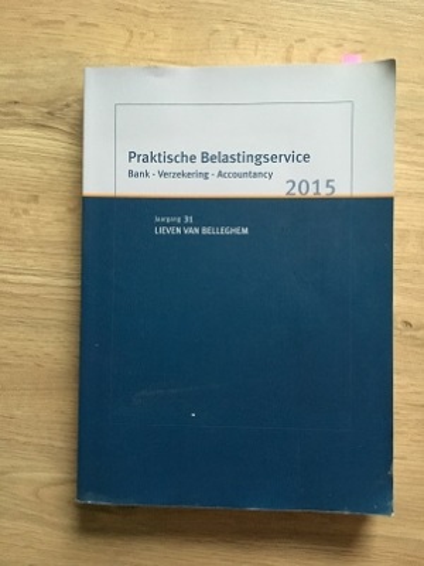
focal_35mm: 29
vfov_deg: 61.7
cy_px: 283
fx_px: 474
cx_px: 212
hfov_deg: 48.2
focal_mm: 4.15
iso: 320
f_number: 2.2
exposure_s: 1/17
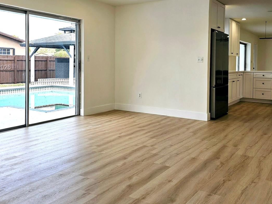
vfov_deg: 40.2
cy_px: 68
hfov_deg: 52.6
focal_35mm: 35
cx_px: 137
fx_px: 275
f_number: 1.7
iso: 10
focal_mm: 6.3
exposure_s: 1/130
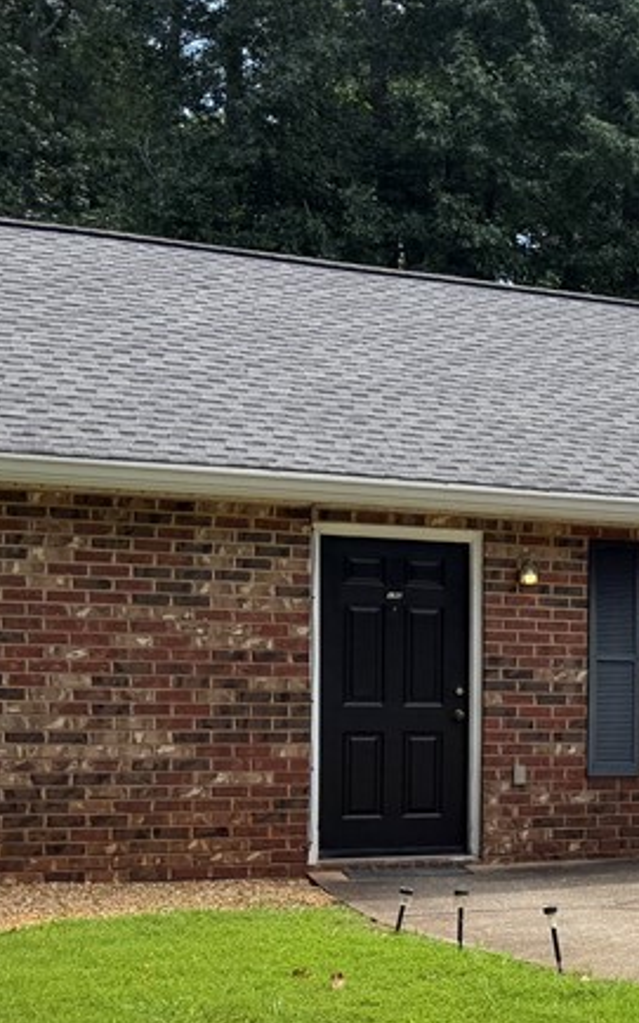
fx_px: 1673
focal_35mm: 60
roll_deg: -0.8
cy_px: 726
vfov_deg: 33.5
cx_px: 1002
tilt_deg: -1.0
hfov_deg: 18.7
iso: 80
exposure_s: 1/2611
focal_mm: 6.76
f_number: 1.78
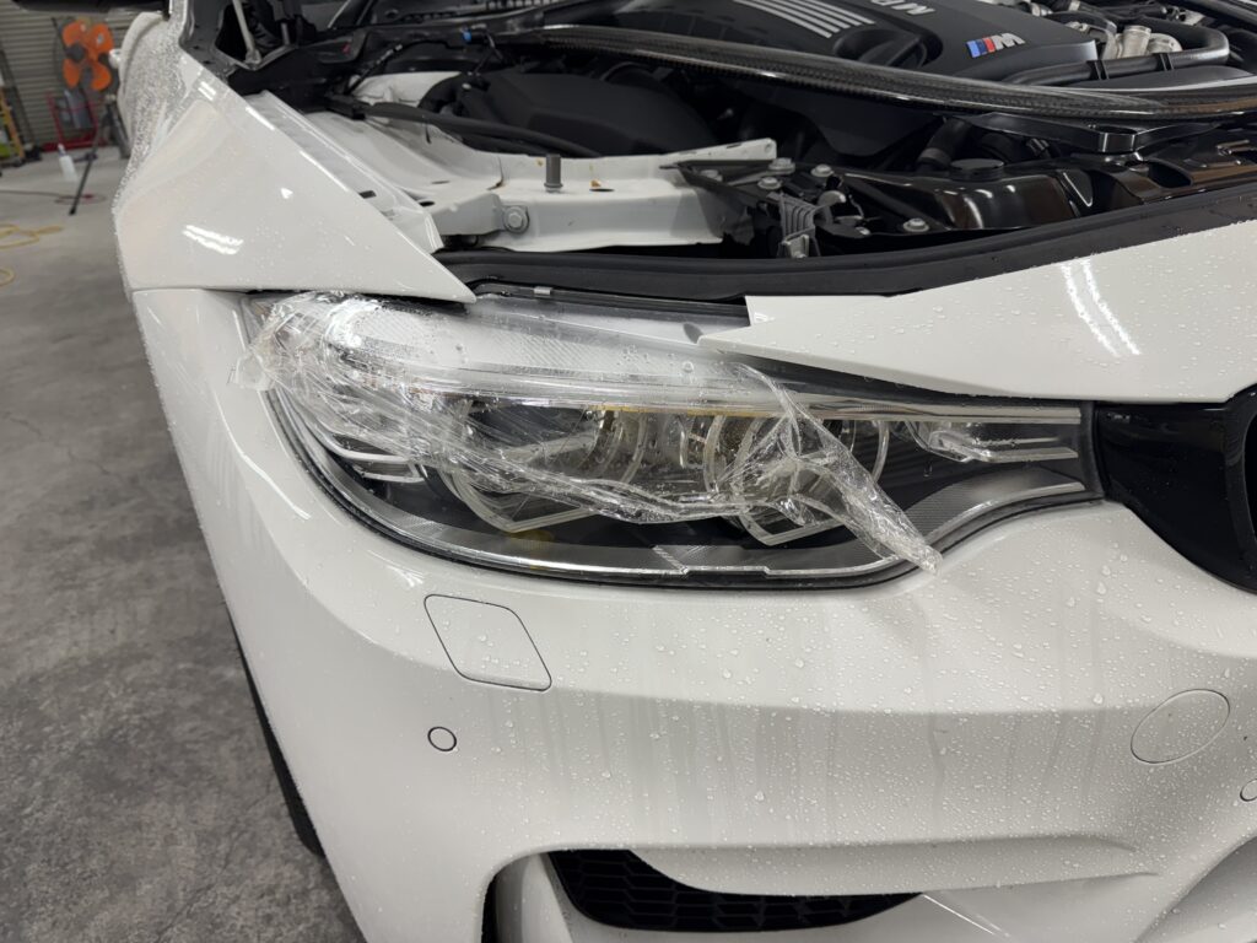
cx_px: 628
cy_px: 472
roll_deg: +4.8
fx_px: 872
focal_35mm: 24
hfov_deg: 71.6
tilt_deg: -26.0
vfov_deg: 56.8
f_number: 1.78
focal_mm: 6.76
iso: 100
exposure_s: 1/100
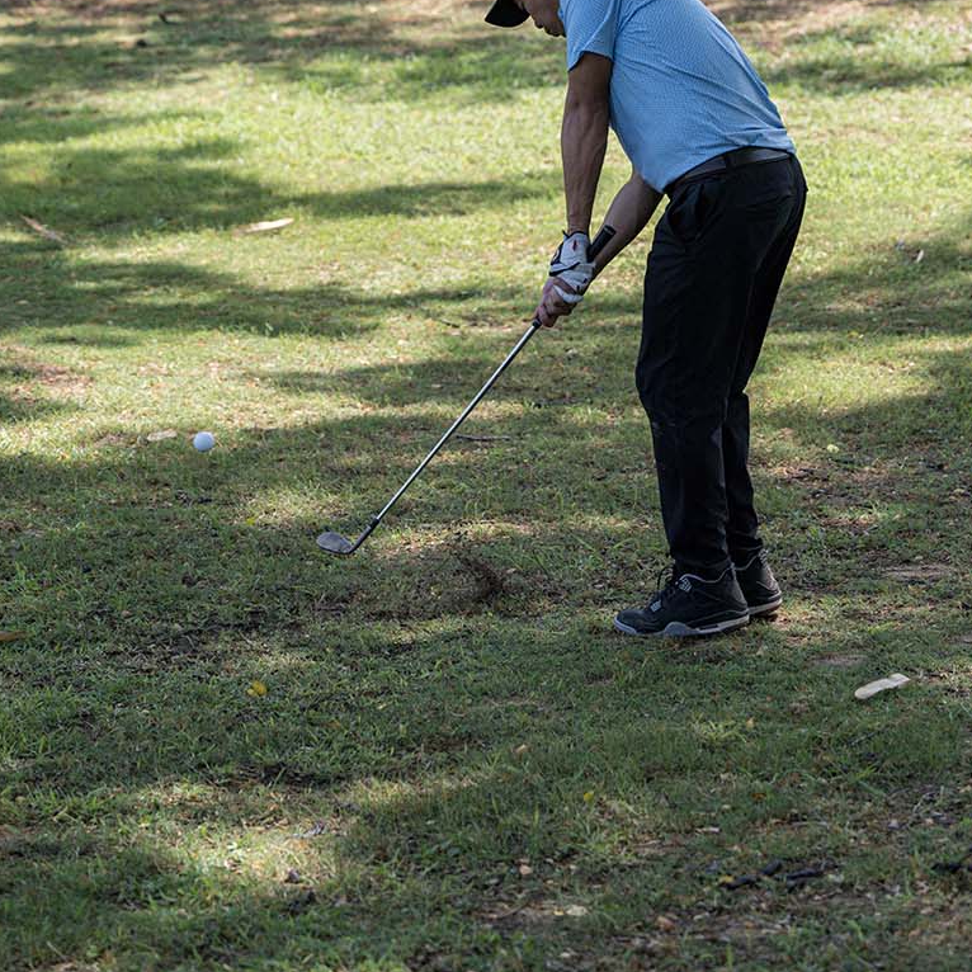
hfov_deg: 13.3
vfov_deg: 13.2
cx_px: 584
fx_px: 4162
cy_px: 103
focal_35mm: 131
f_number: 3.5
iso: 500
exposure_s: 1/3200
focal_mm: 82
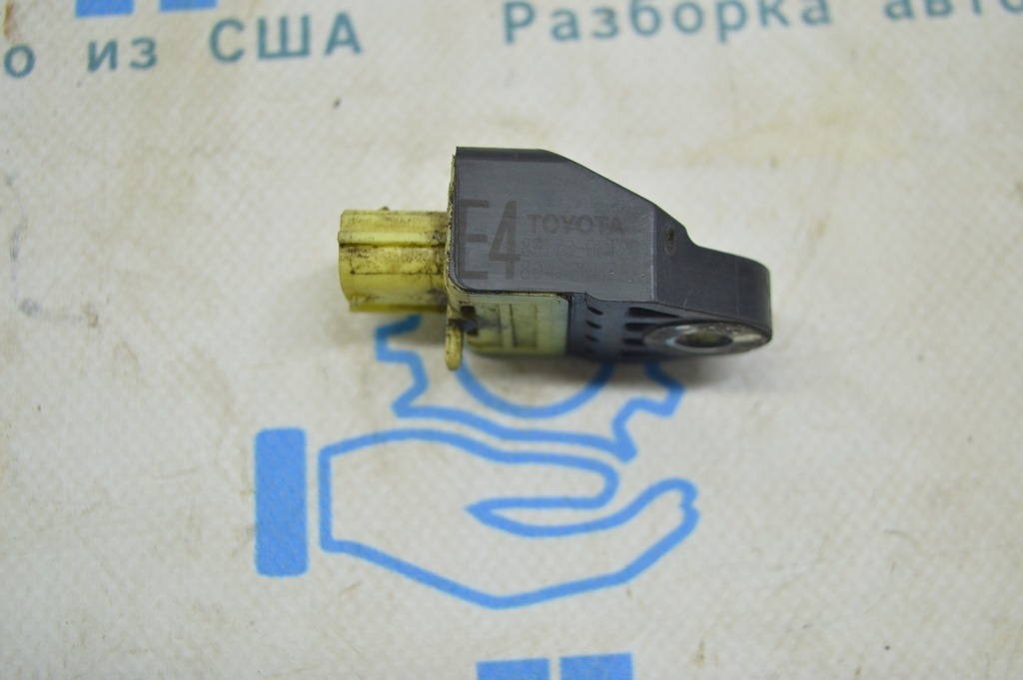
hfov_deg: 38.9
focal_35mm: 51
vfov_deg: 26.4
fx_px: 1448
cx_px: 512
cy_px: 340
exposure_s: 1/40
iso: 400
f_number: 4.5
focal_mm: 34
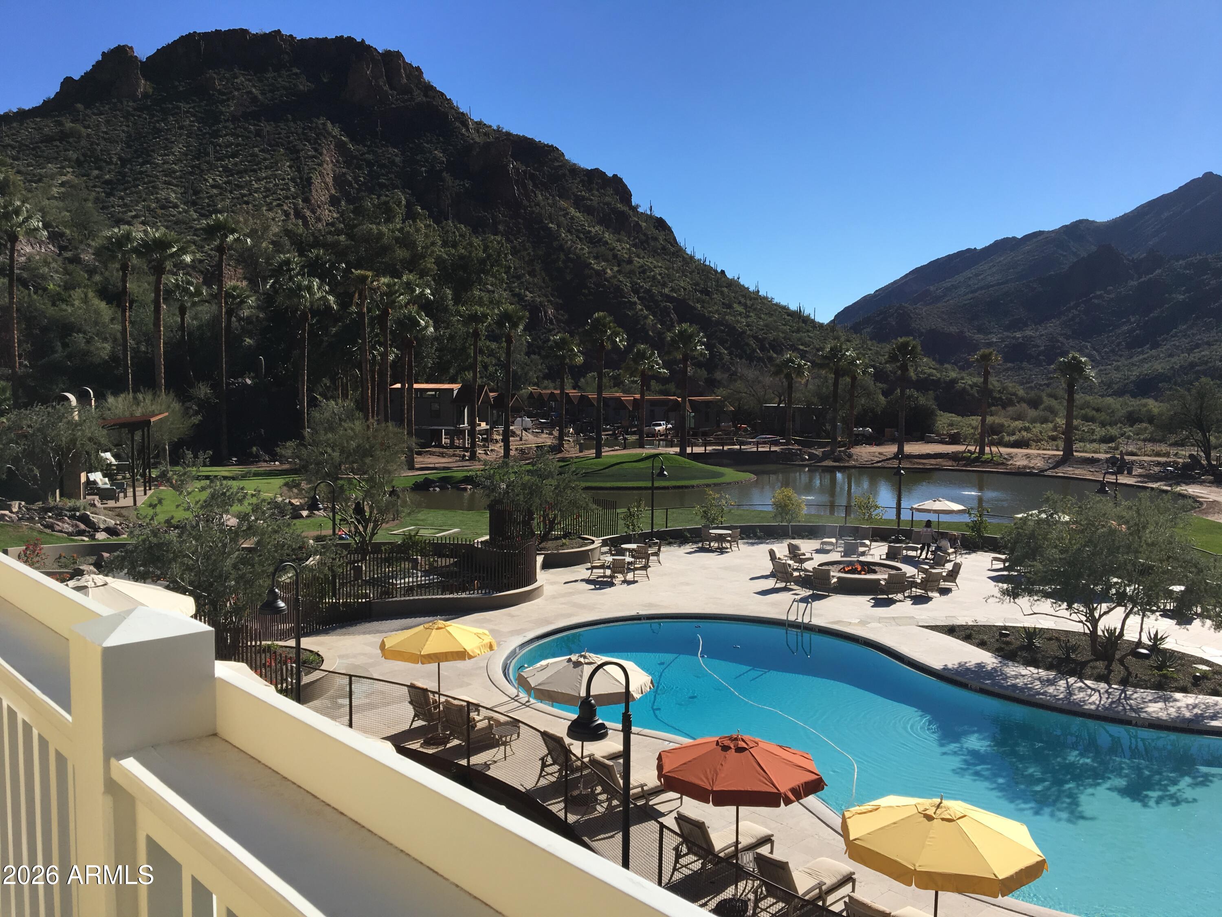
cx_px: 611
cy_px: 458
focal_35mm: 29
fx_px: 1024
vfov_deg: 48.2
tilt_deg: -6.3
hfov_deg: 61.7
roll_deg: +0.7
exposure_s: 1/2137
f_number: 2.2
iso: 25
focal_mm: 4.15
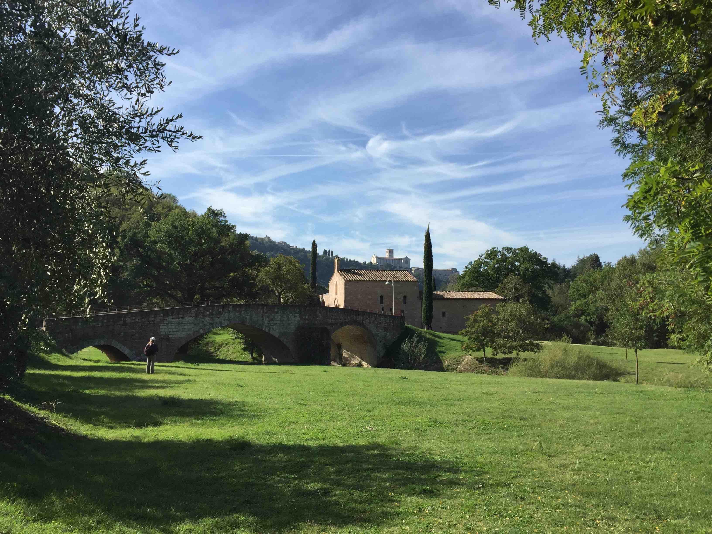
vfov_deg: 48.2
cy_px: 267
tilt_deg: +3.6
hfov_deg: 61.7
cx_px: 356
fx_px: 596
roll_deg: -0.7
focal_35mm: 29
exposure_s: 1/1883
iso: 32
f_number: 2.2
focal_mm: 4.15
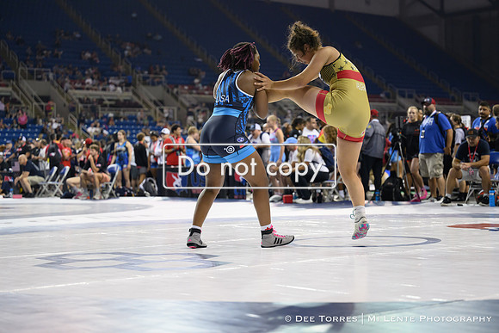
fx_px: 970
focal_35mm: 70
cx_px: 250
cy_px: 166
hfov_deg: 28.8
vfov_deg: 19.5
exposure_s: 1/800
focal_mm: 70
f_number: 2.8
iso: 2500
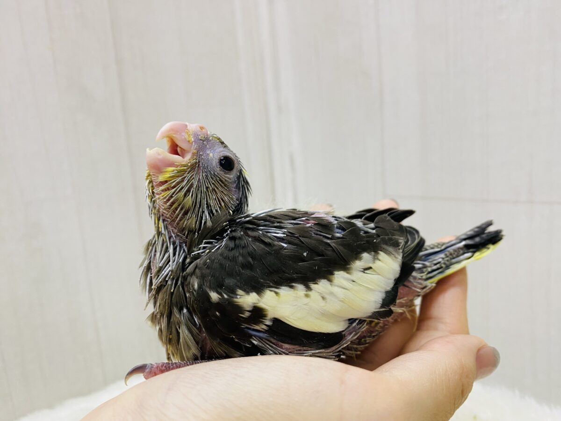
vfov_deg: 54.9
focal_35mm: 25
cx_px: 280
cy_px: 210
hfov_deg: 69.4
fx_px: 405
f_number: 1.8
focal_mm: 4.25
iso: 80
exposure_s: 1/50
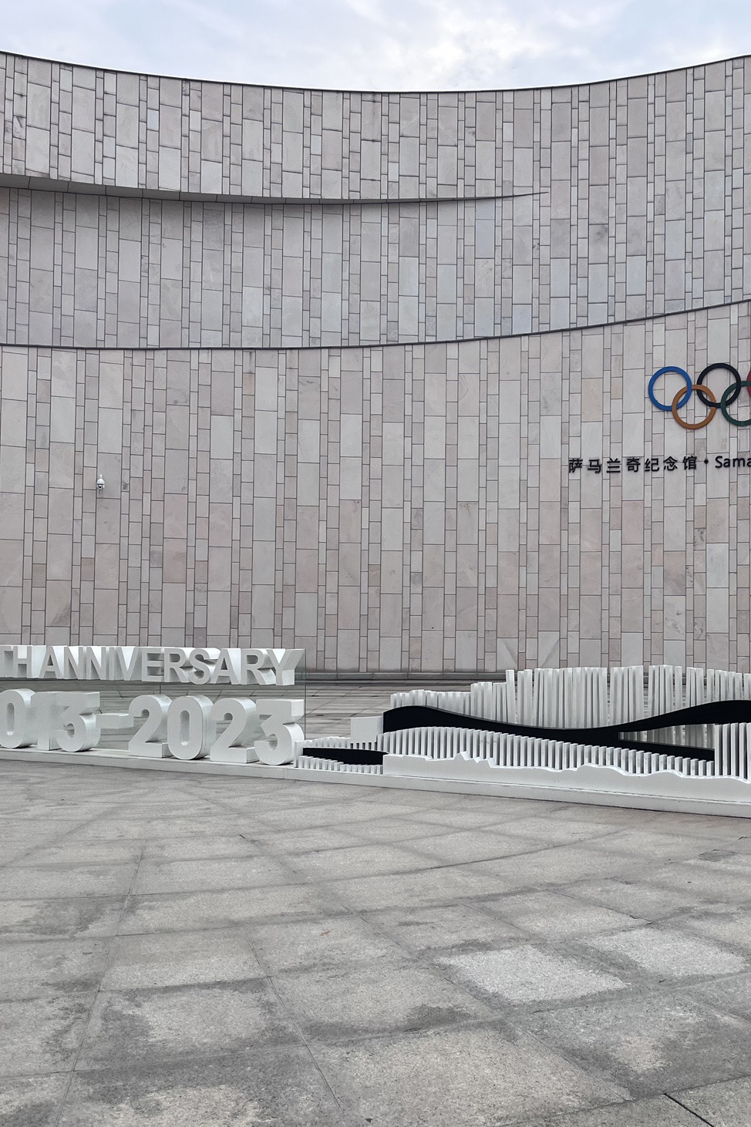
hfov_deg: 35.3
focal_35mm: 37
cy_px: 570
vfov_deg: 51.9
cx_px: 538
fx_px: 1158
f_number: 1.6
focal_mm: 5.1
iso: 50
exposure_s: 1/1186
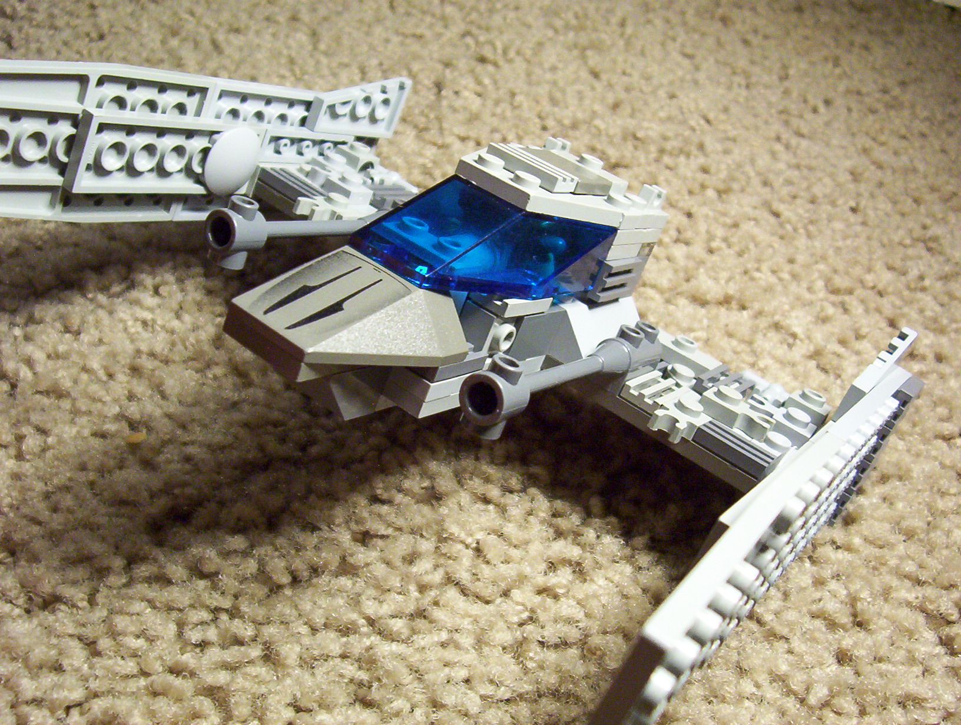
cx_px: 480
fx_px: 1002
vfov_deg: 39.8
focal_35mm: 36
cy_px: 362
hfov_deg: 51.2
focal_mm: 5.54
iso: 200
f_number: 2.76
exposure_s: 1/36.8
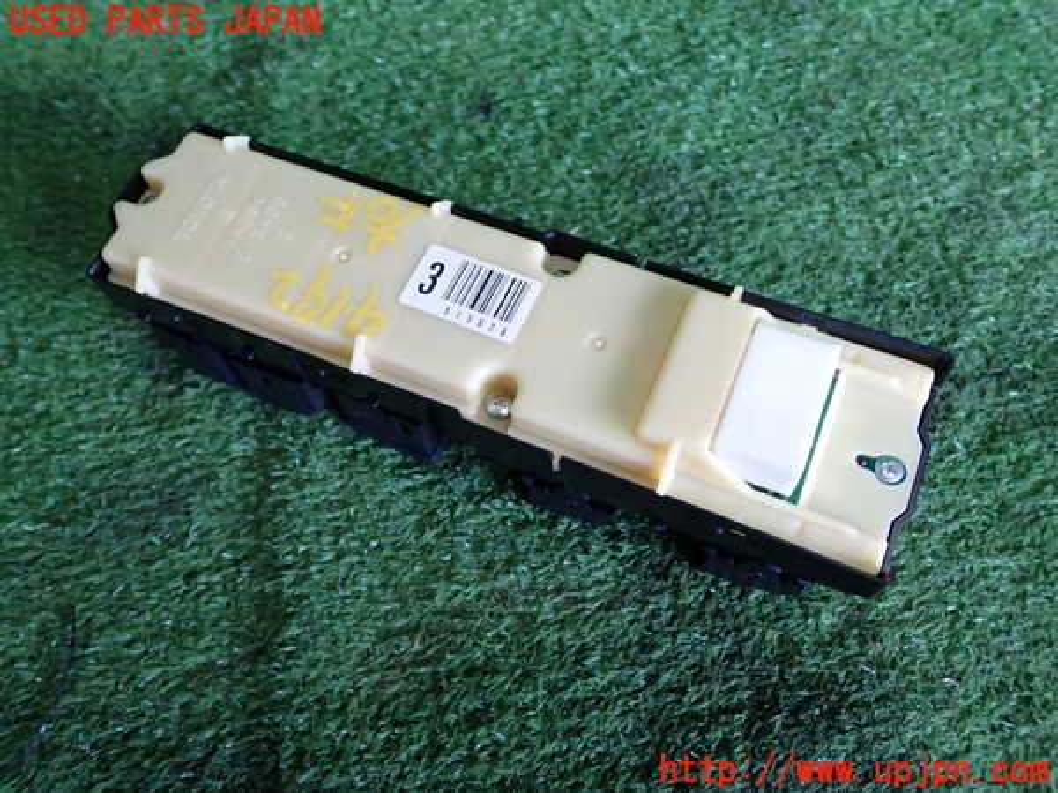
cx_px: 529
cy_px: 396
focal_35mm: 30
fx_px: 917
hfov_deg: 60.0
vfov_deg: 46.8
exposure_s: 1/30
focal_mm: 5.4
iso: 200
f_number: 2.3
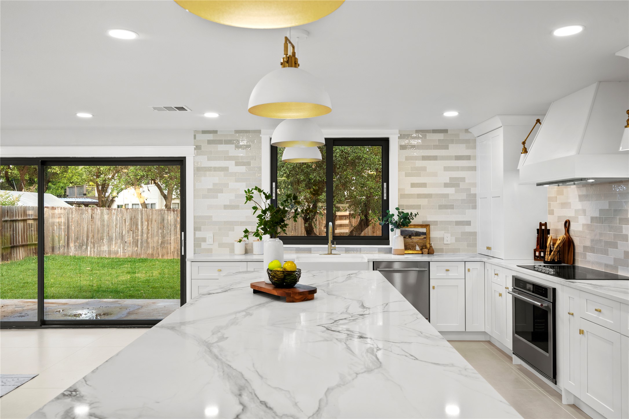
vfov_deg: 46.4
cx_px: 314
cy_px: 210
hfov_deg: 65.5
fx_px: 489
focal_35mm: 28
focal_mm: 28
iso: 100
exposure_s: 1/1.67
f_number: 8
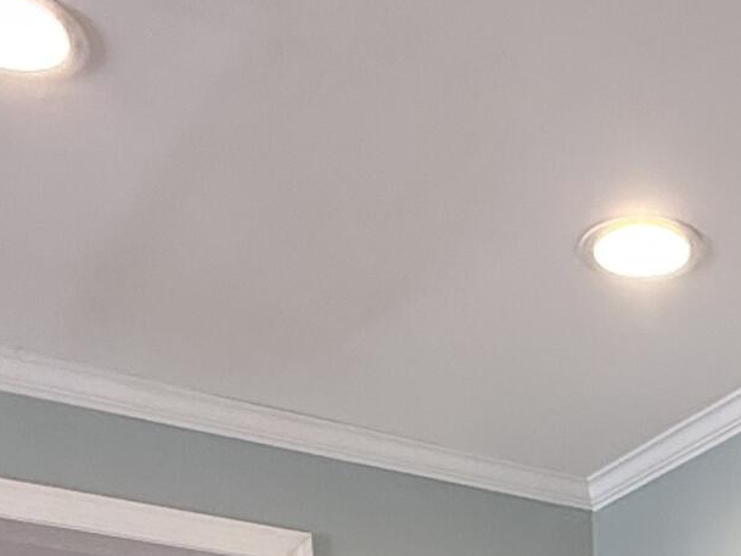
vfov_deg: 14.6
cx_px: 760
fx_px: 1477
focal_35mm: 69
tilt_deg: -10.3
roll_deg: +1.1
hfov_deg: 26.5
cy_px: 1297
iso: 320
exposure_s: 1/120
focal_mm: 2.22
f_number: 2.2
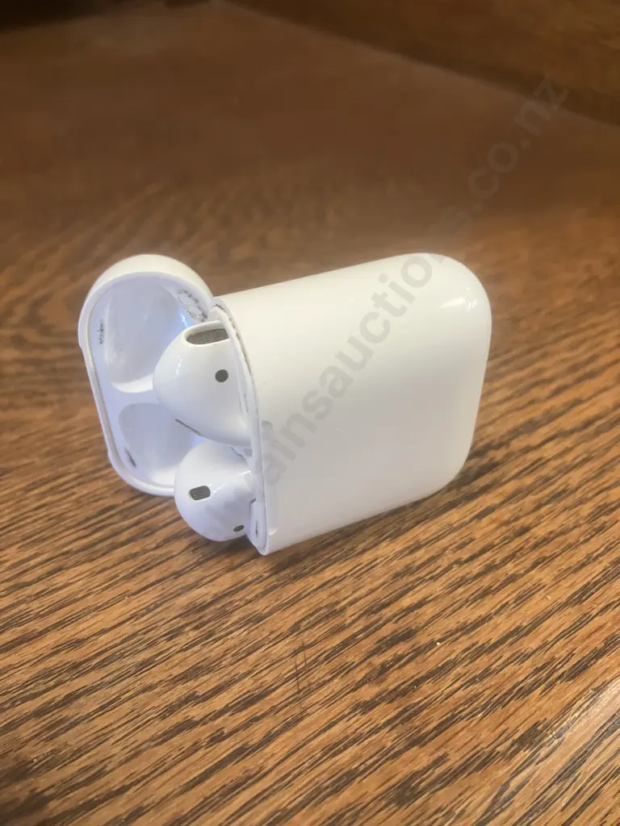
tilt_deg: -38.7
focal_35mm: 28
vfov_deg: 63.4
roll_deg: +2.3
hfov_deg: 49.7
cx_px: 310
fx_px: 669
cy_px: 413
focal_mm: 3.99
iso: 200
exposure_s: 1/50
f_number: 1.8
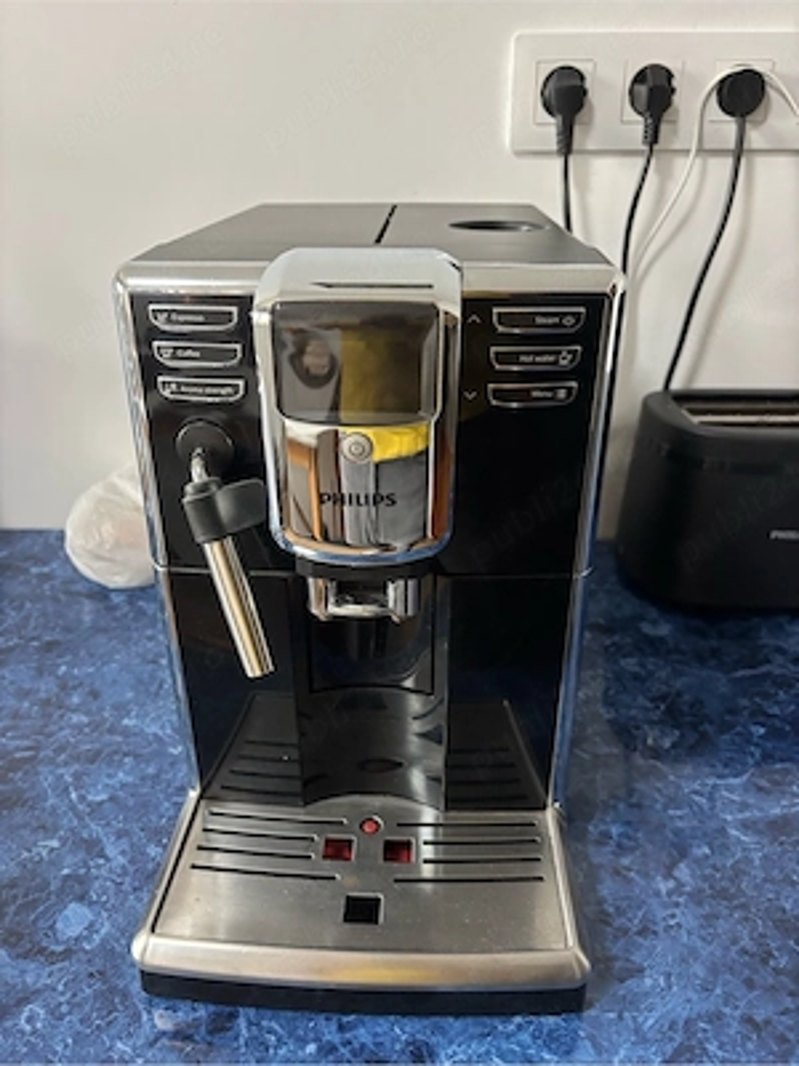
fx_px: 800
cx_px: 400
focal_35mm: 26
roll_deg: -1.0
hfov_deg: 53.1
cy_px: 533
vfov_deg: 67.3
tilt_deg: -26.6
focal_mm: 5.96
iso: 320
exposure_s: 1/50
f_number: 1.6
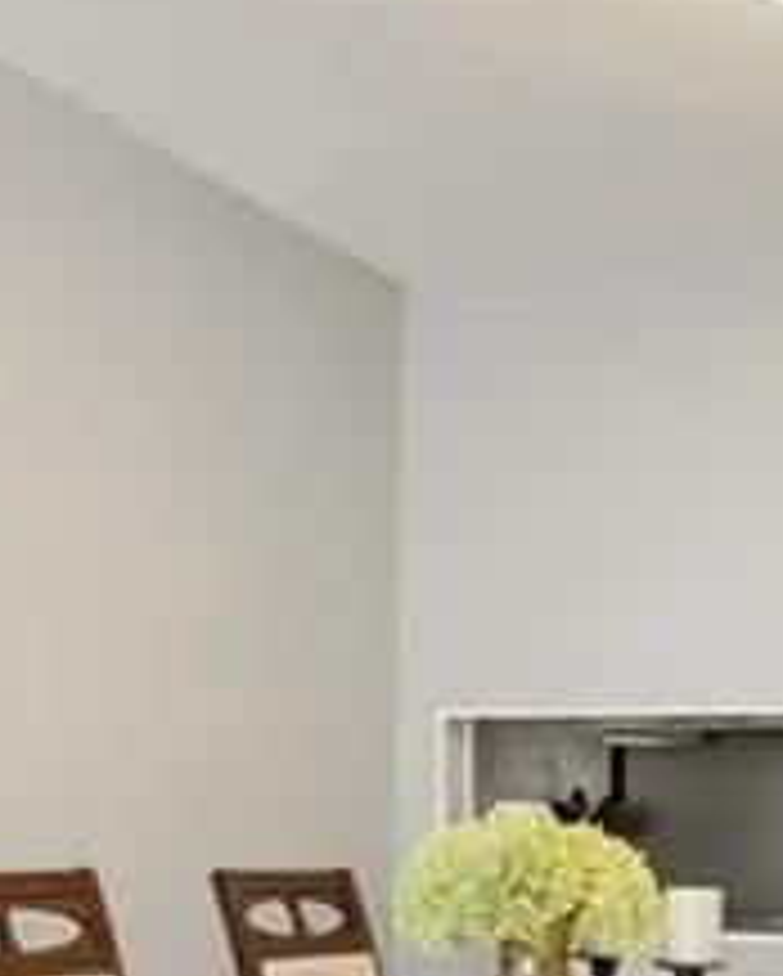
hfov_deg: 23.2
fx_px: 1883
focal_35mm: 65
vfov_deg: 28.1
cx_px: 603
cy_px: 859
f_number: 9
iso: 800
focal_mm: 14.7
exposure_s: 1/3.33
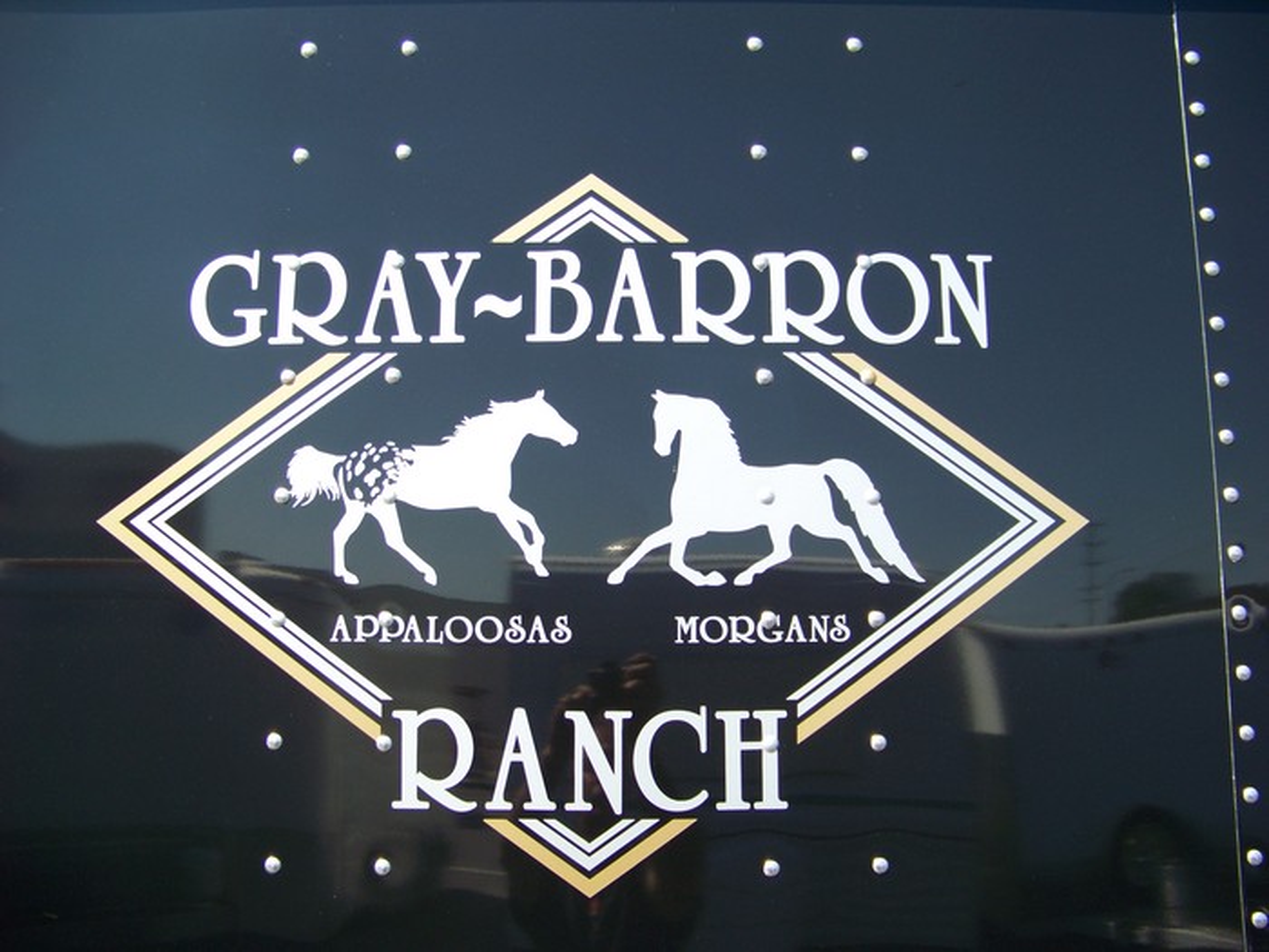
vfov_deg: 39.7
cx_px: 634
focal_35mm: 36
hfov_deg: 51.4
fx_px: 1320
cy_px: 476
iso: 72
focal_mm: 5.85
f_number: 2.8
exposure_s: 1/400
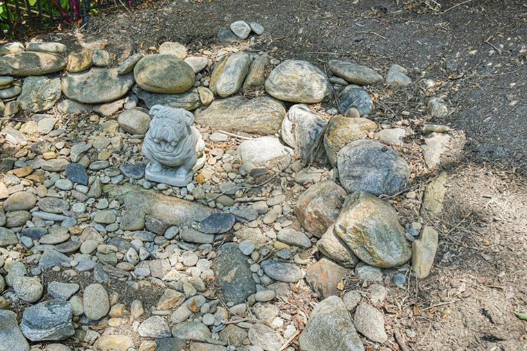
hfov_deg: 45.1
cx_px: 202
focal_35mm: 43
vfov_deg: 31.2
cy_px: 194
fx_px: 629
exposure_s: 1/125
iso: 800
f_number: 5.6
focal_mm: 32
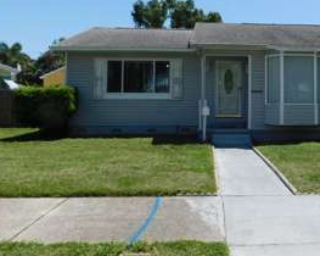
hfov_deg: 43.2
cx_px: 245
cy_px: 84
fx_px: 388
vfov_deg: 36.1
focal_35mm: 41
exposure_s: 1/500
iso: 125
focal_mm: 4
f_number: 6
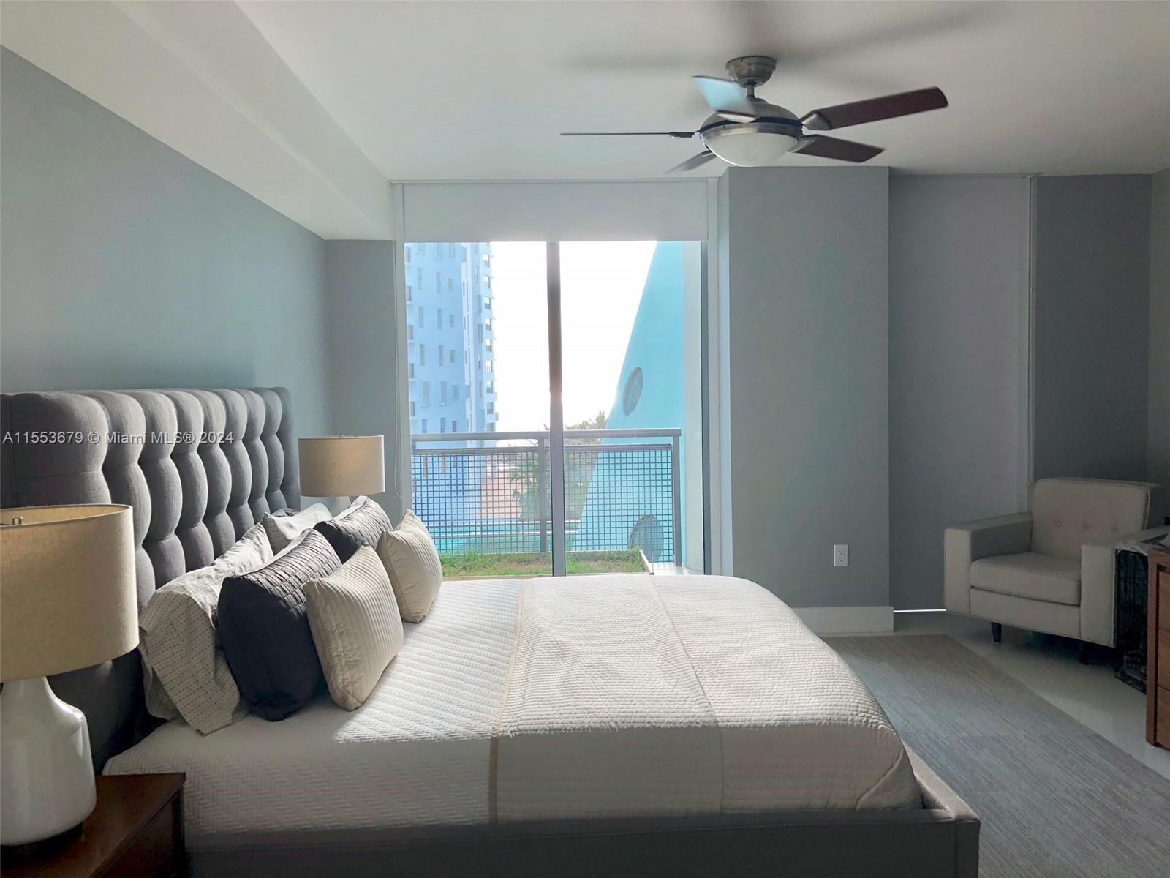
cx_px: 585
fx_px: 946
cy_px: 439
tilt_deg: -3.0
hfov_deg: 63.4
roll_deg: +1.1
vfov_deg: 49.7
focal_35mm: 28
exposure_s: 1/120
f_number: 1.8
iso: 25
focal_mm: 4
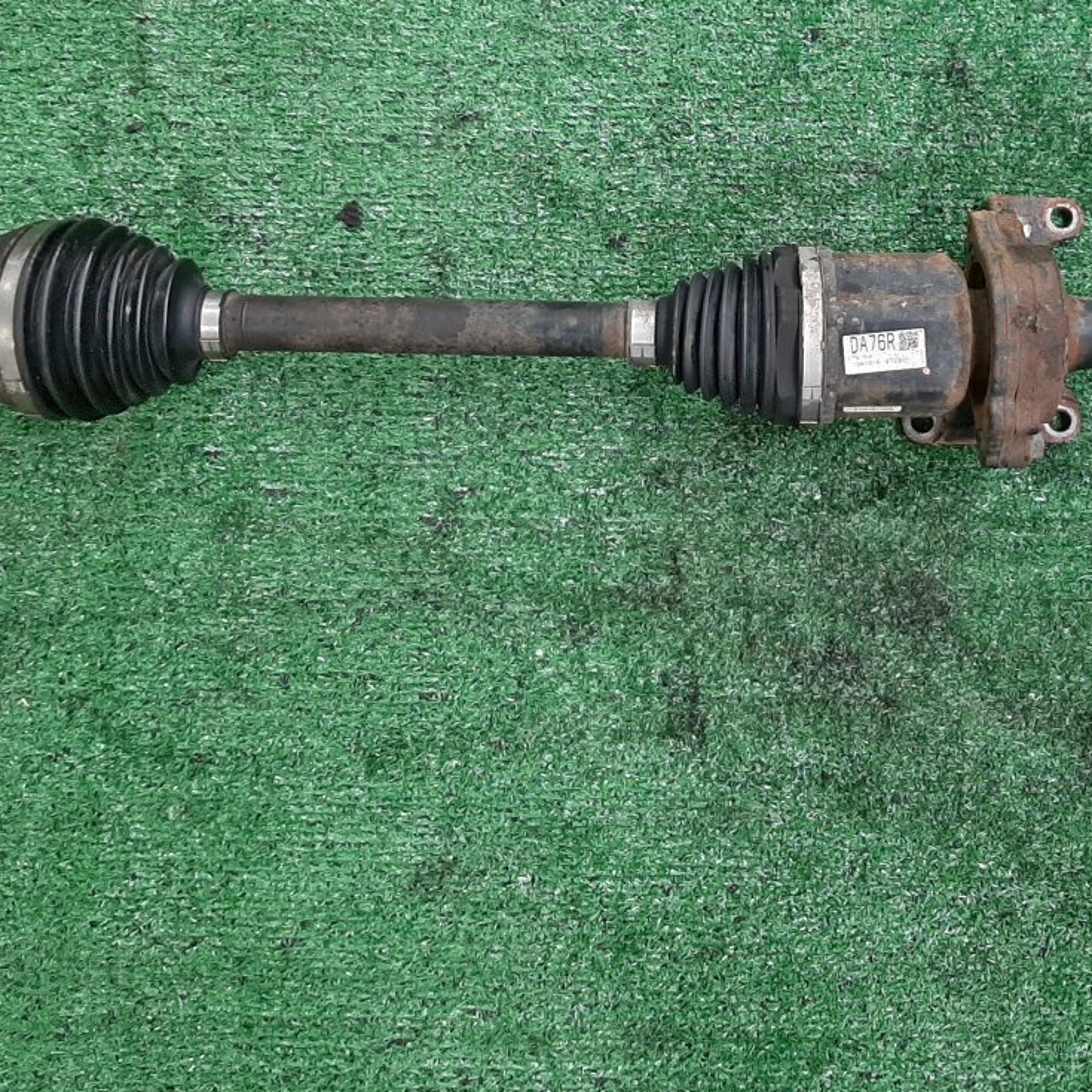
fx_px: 1606
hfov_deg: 37.1
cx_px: 738
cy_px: 315
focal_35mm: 45
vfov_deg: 36.9
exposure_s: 1/50
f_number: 1.7
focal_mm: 3.93
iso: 95
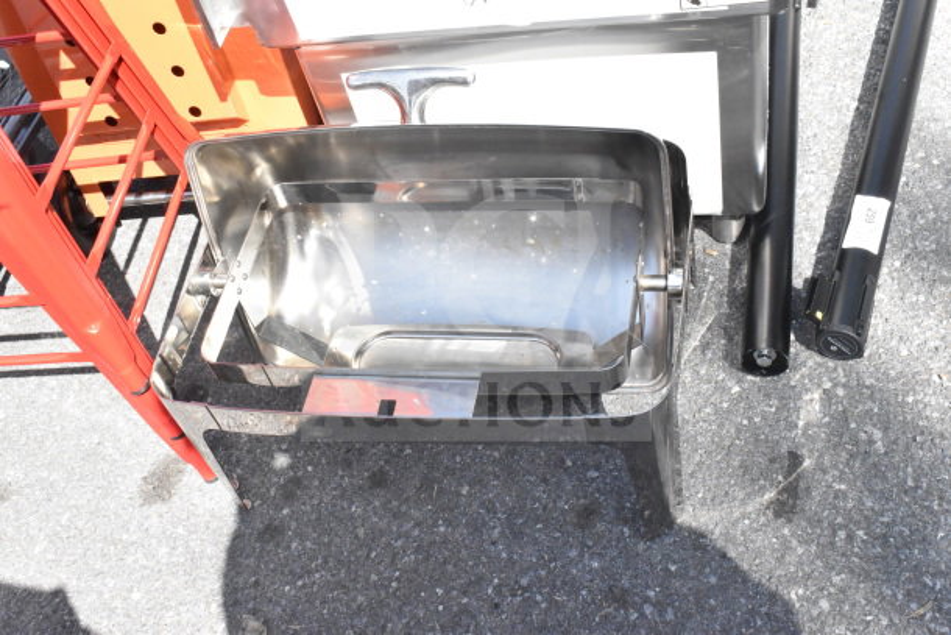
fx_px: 1030
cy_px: 318
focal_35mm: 39
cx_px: 476
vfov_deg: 34.2
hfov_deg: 49.5
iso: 6400
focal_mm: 26
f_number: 18
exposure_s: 1/1250
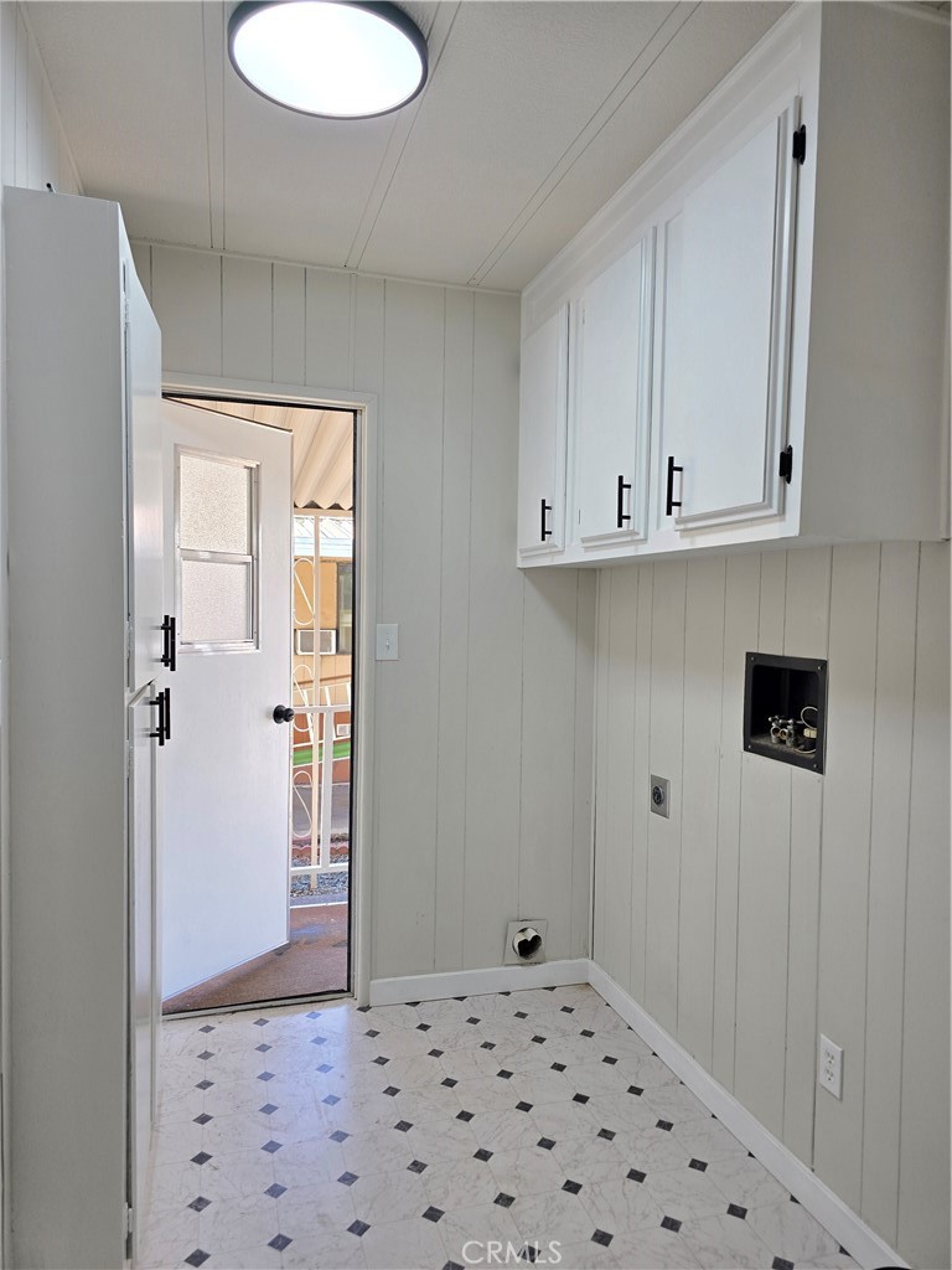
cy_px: 635
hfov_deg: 58.9
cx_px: 476
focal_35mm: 23
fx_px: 843
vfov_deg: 73.9
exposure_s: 1/120
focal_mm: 6.3
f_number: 1.7
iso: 80
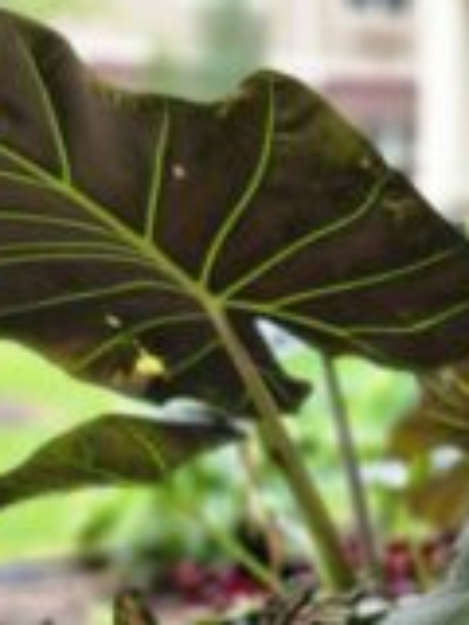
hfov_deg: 20.7
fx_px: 1246
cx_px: 461
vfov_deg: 25.7
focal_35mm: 69
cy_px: 719
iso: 40
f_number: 1.8
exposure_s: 1/120
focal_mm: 5.4
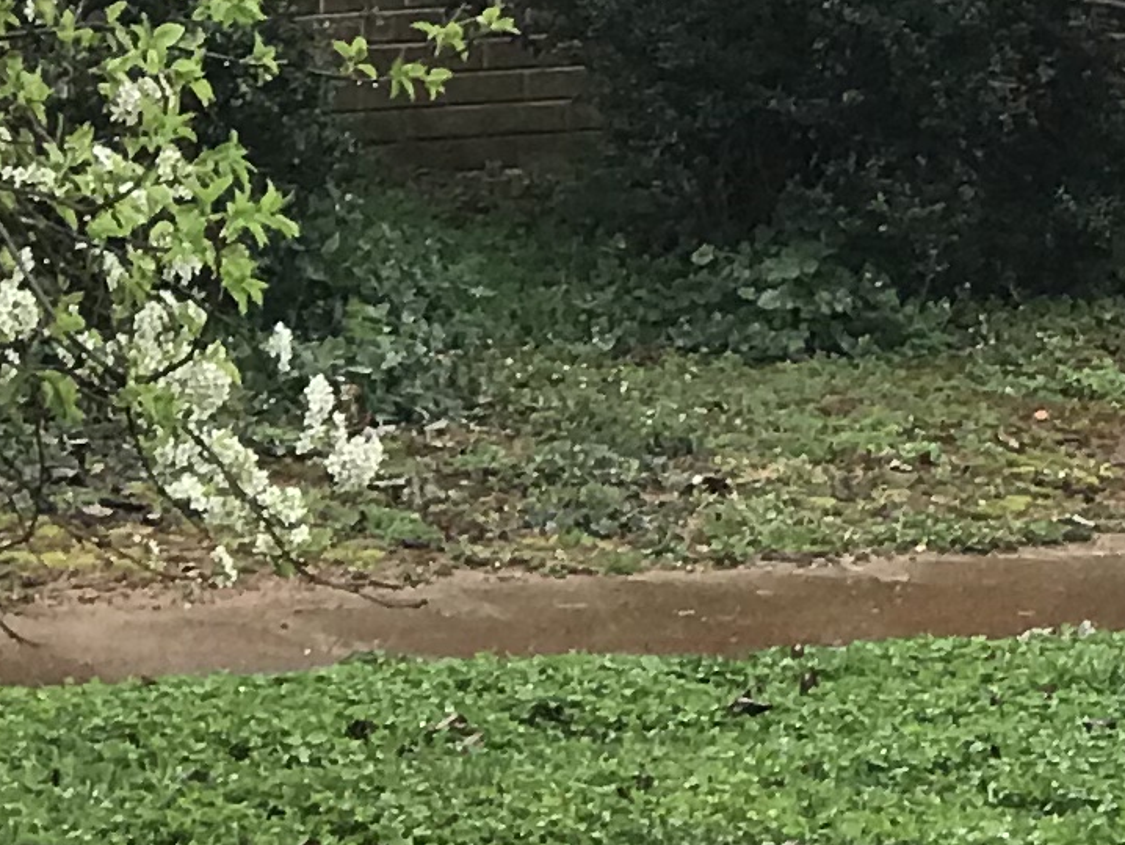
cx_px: 1713
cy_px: 19
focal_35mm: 320
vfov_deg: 4.6
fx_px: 10403
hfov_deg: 6.1
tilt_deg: -5.2
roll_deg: -2.3
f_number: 2.8
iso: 25
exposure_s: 1/60
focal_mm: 6.6
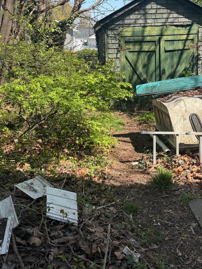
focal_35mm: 42
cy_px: 94
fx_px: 327
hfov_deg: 34.0
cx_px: 137
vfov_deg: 44.3
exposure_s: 1/1812
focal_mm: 6.76
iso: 80
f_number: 1.78
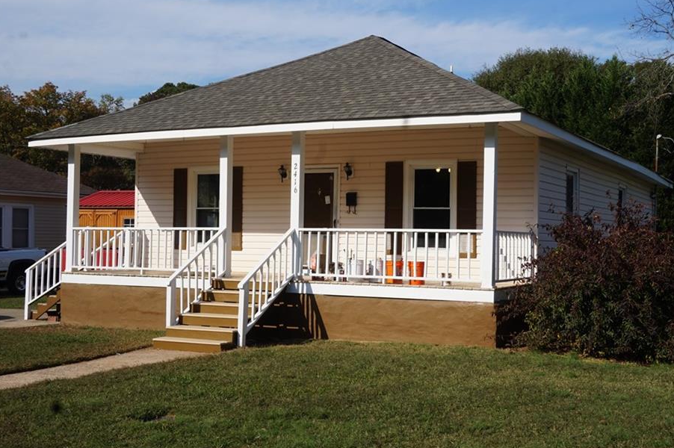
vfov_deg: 31.4
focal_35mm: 43
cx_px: 378
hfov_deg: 45.8
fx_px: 796
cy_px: 227
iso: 100
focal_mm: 25
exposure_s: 1/125
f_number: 14
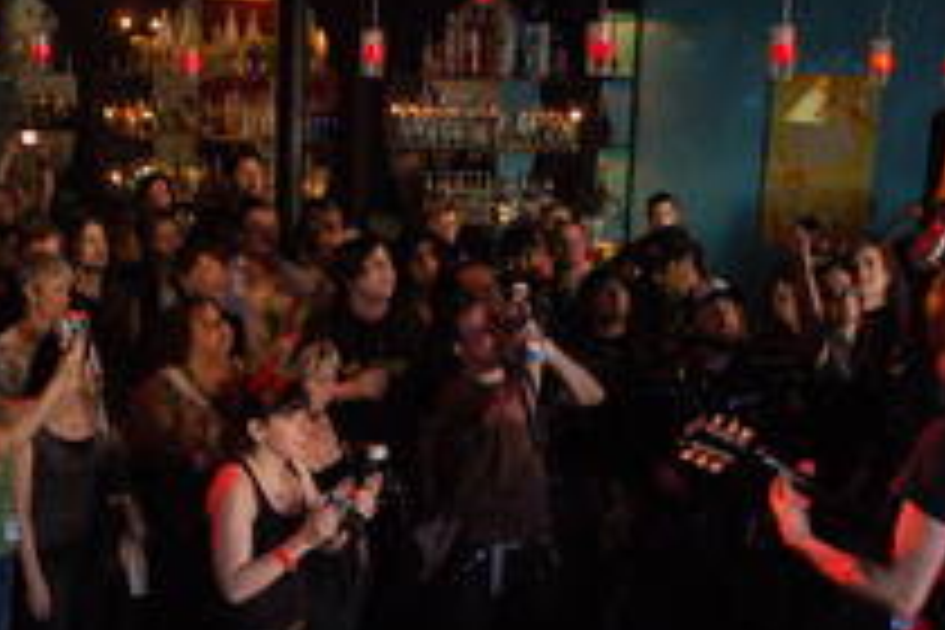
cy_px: 457
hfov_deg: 36.1
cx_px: 248
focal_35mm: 54
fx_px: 1417
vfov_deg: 24.8
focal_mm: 18
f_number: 3.5
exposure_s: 1/60
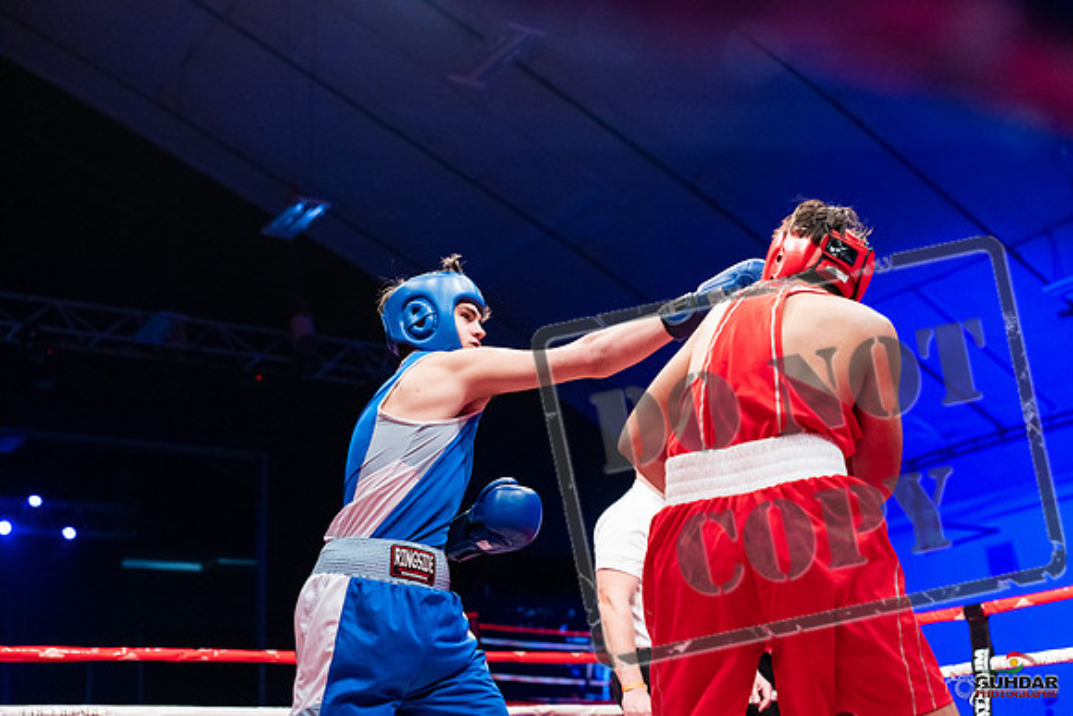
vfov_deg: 27.0
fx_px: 1491
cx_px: 536
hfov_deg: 39.6
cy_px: 358
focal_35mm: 50
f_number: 2.8
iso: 4000
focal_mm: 50
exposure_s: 1/1000
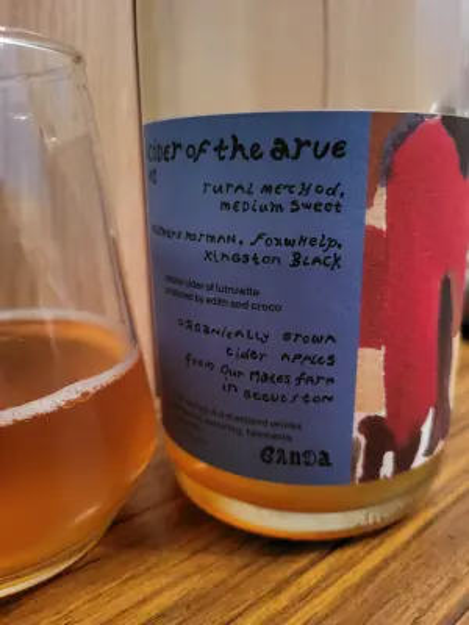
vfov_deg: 67.3
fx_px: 470
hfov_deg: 53.1
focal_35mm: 26
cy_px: 312
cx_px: 234
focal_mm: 5.4
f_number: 1.8
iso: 1000
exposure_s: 1/25
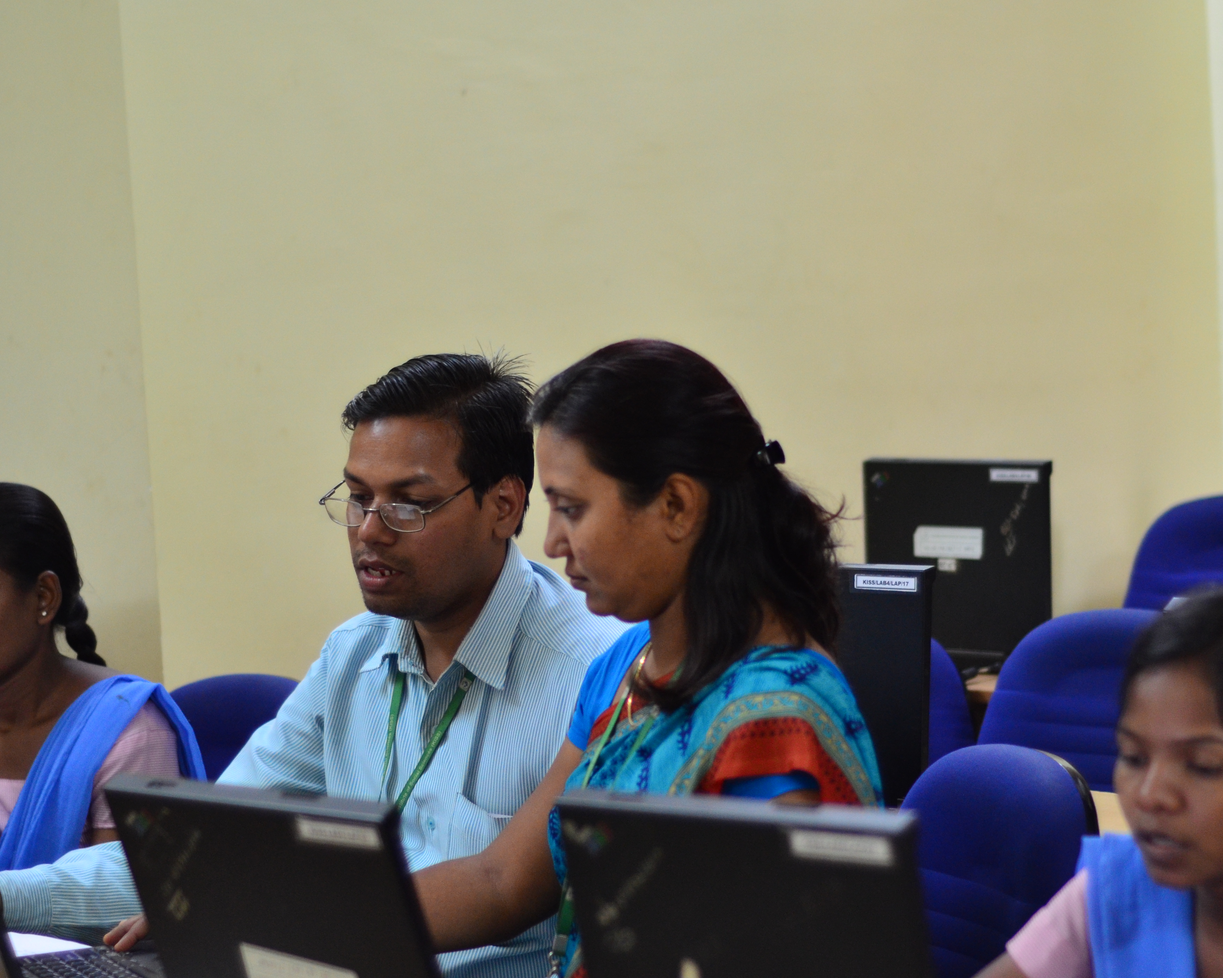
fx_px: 3583
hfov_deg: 19.4
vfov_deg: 15.5
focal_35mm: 99
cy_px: 547
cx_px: 630
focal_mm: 50
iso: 800
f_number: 1.8
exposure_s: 1/100
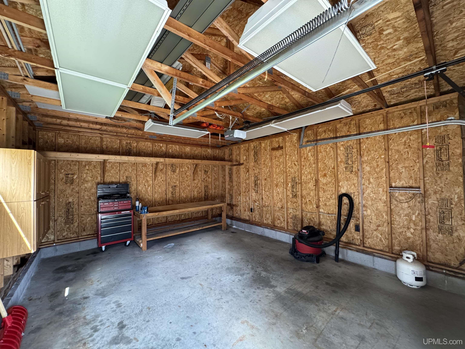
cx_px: 232
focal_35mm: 14
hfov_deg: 102.1
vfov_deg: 85.7
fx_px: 188
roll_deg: +0.9
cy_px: 174
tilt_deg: +0.4
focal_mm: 2.22
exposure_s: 1/87
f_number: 2.2
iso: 320
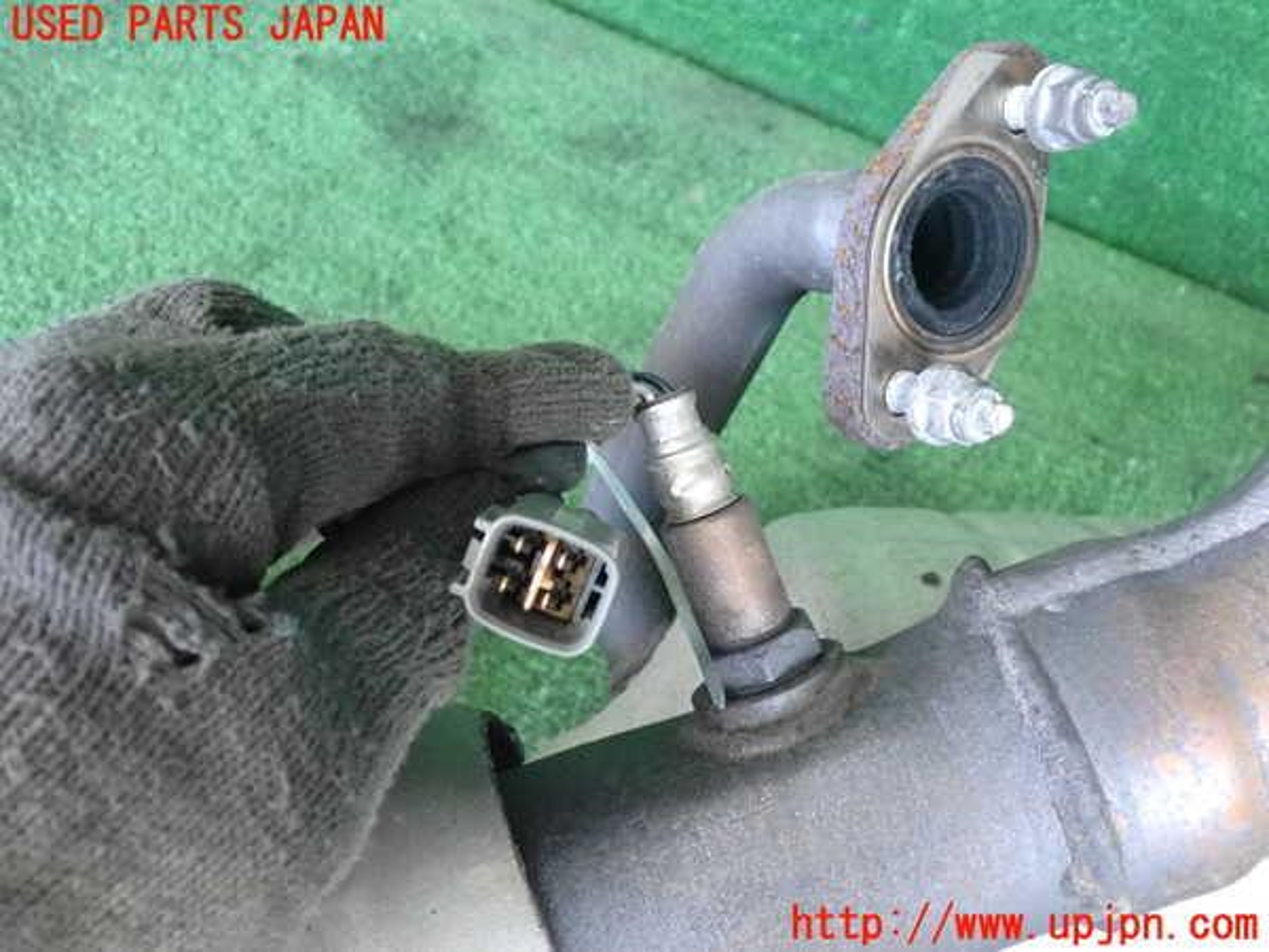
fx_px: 1393
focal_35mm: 38
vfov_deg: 37.7
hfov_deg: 49.0
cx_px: 634
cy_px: 476
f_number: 2.7
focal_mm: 6.83
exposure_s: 1/125
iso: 1600
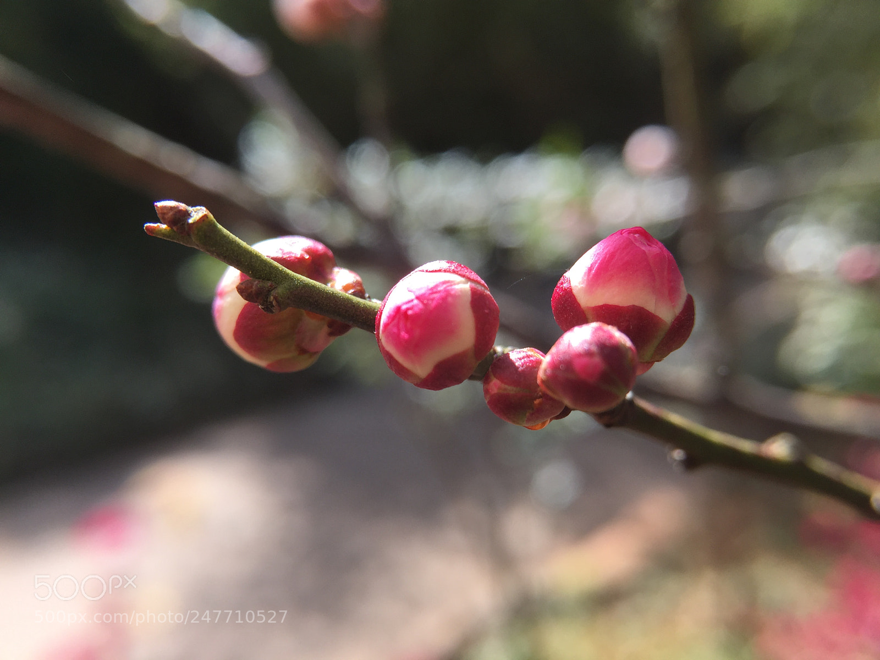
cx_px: 440
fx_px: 737
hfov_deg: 61.7
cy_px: 330
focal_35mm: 29
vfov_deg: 48.2
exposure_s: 1/520
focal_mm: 4.15
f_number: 2.2
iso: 32
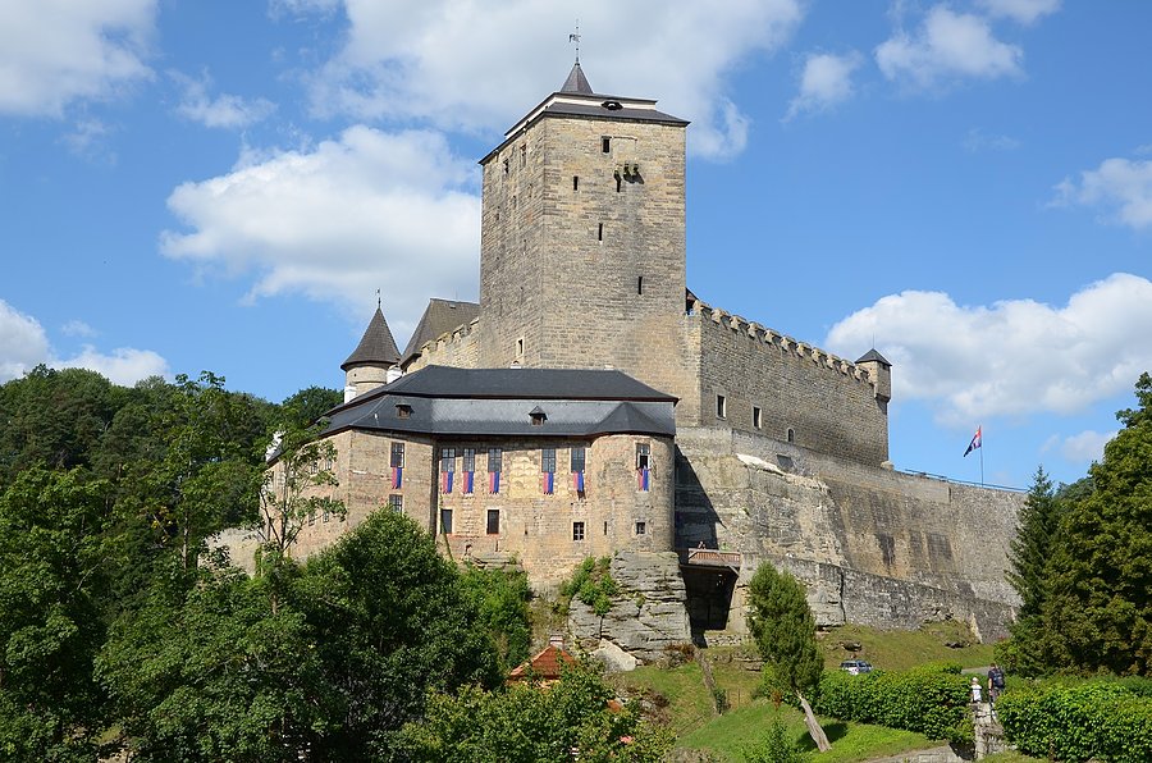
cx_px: 576
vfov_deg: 29.7
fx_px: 1437
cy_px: 382
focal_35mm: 45
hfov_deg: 43.7
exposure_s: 1/250
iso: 100
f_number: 8
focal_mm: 30
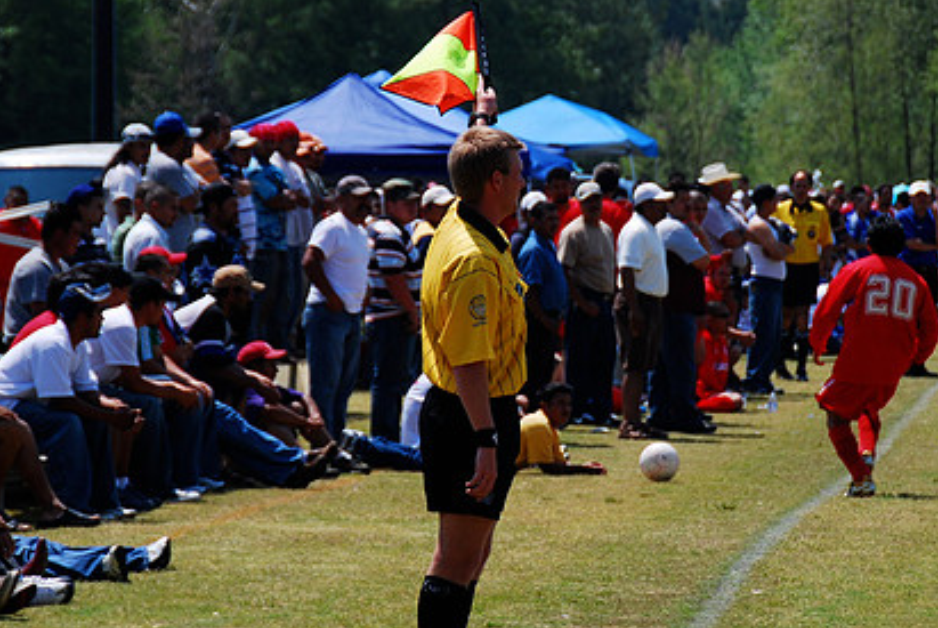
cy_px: 274
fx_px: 7173
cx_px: 548
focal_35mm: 275
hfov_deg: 7.5
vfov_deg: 5.0
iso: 100
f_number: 5.6
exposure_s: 1/500
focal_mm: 130
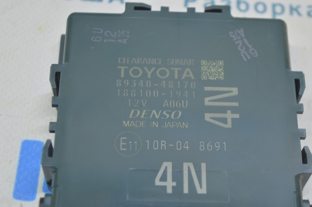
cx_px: 156
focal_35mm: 82
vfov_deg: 16.5
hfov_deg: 24.6
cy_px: 104
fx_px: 714
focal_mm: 55
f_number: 5.6
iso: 400
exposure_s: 1/20
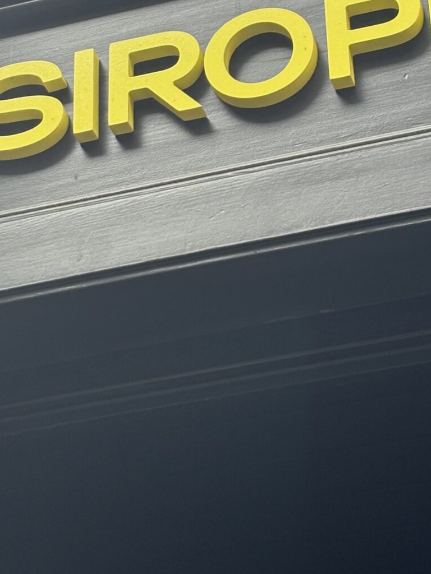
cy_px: 89
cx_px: 140
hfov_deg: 11.4
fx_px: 2158
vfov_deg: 15.0
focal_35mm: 130
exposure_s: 1/121
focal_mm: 5.96
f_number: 1.6
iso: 32
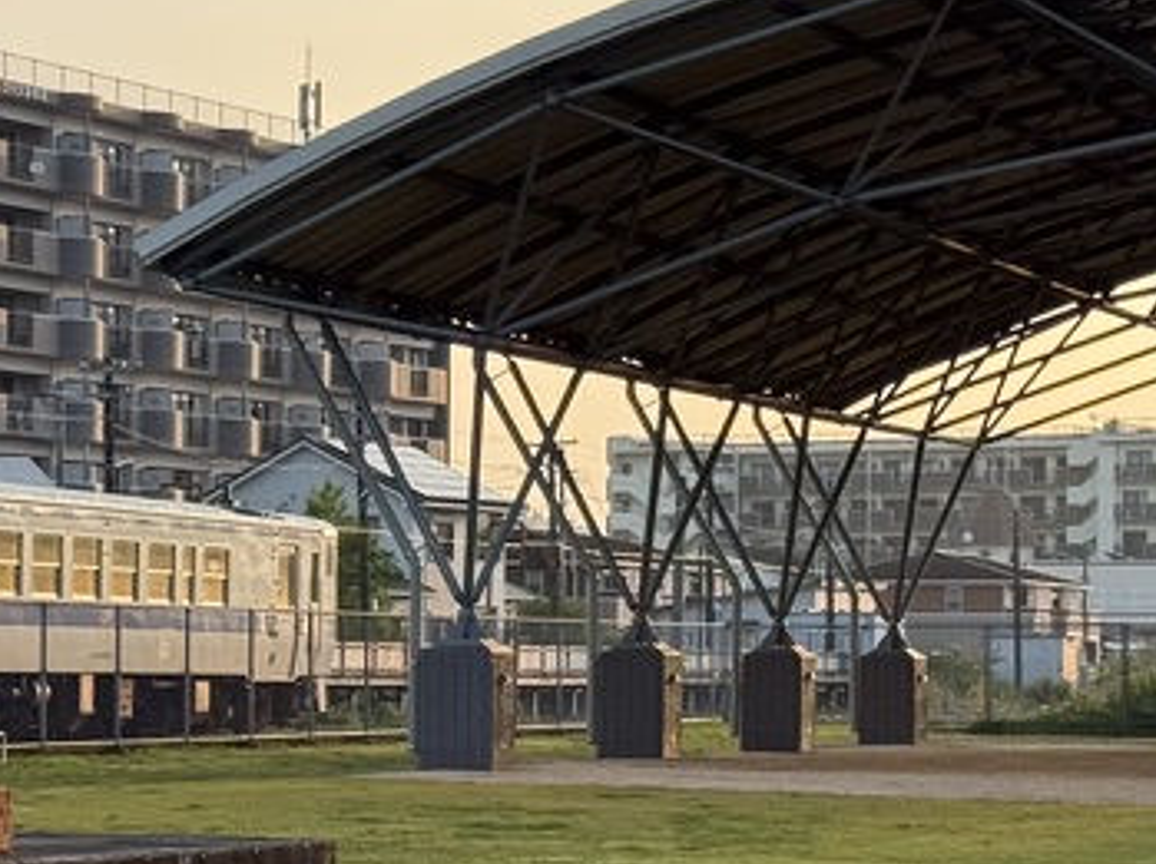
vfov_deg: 10.5
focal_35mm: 141
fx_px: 4704
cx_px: 76
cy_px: 722
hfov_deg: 13.9
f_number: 1.78
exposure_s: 1/1795
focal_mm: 6.76
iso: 64
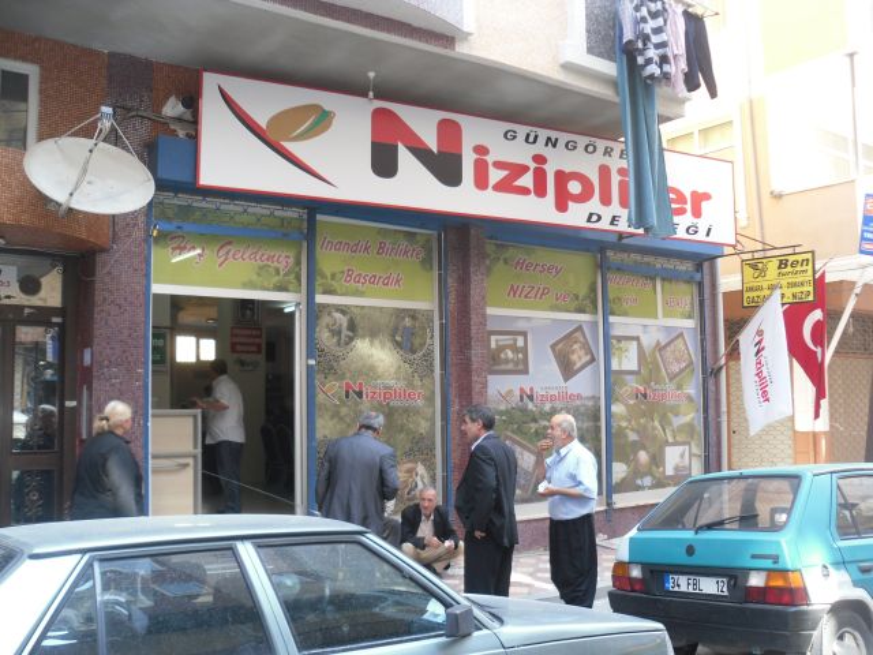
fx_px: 857
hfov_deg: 54.0
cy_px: 328
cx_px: 436
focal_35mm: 34
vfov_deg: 41.8
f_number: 2.8
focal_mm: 6
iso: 100
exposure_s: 1/59
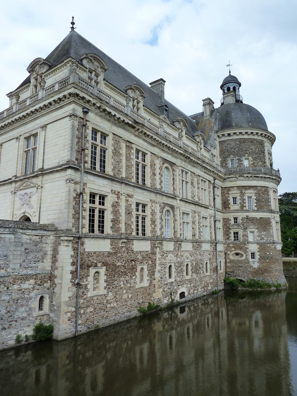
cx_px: 148
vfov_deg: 69.4
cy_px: 198
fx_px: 286
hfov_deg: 54.9
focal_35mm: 25
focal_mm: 4.1
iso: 125
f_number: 4
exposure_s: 1/400
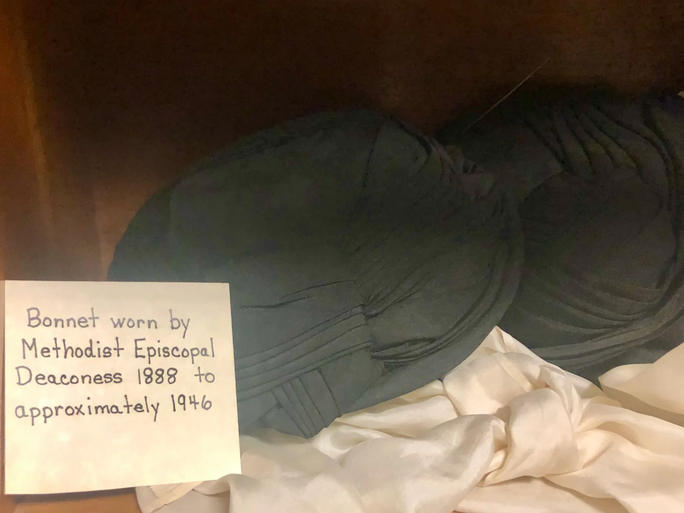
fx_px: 771
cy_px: 334
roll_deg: +1.7
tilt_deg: -22.2
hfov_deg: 47.8
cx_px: 314
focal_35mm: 39
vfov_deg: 36.5
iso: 100
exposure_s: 1/13
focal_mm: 3.99
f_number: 1.8
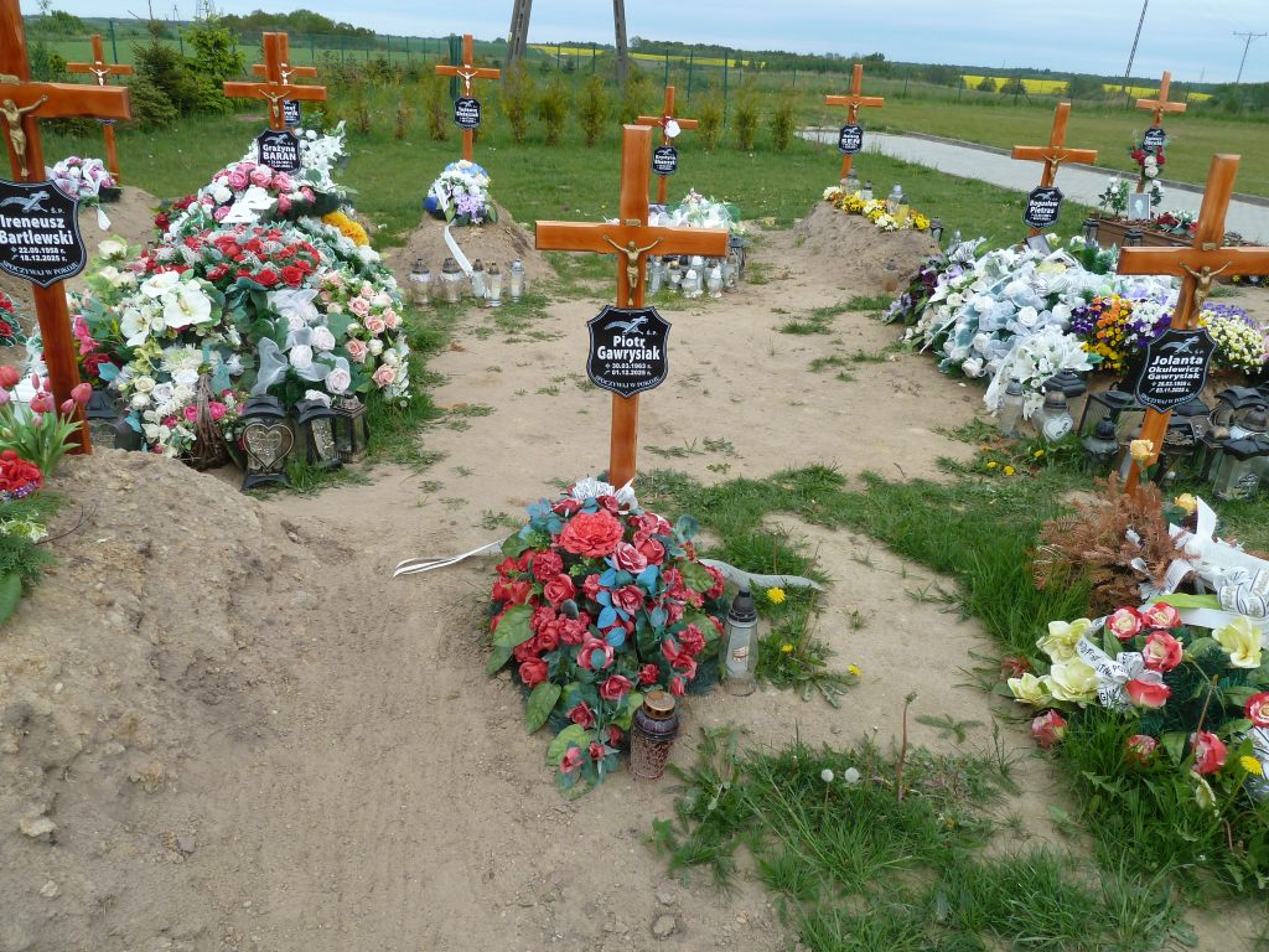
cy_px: 476
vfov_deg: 54.9
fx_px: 916
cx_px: 634
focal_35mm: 25
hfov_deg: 69.4
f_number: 4
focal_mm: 4.1
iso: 80
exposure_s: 1/320
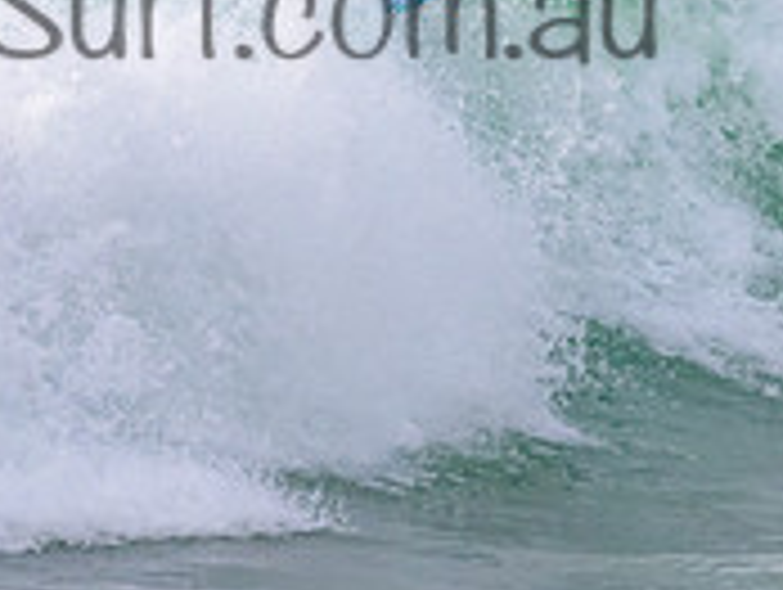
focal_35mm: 1917
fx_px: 43422
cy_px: -45
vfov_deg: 0.8
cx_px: 180
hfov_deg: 1.0
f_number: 5.6
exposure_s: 1/2500
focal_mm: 400
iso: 800
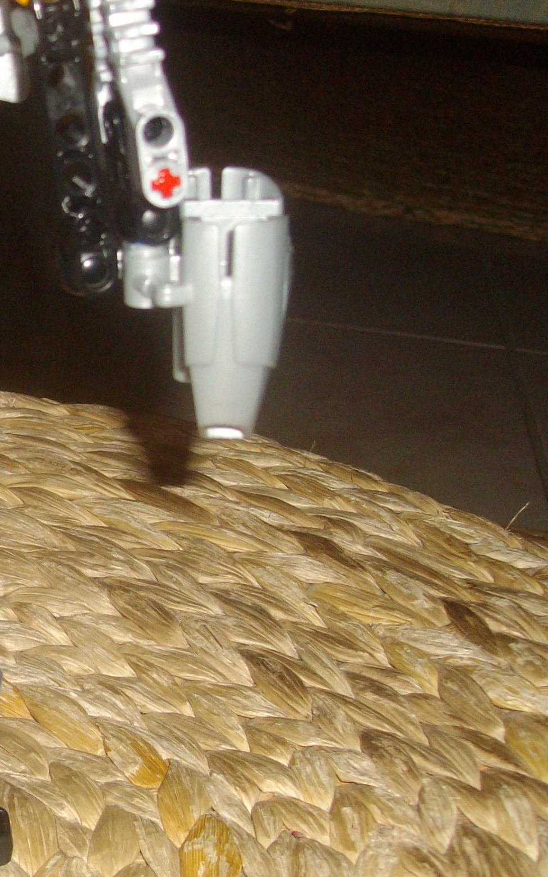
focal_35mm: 75
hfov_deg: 16.2
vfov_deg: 27.5
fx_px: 1792
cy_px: 374
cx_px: -219
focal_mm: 6
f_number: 2.7
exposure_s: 1/60
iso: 160
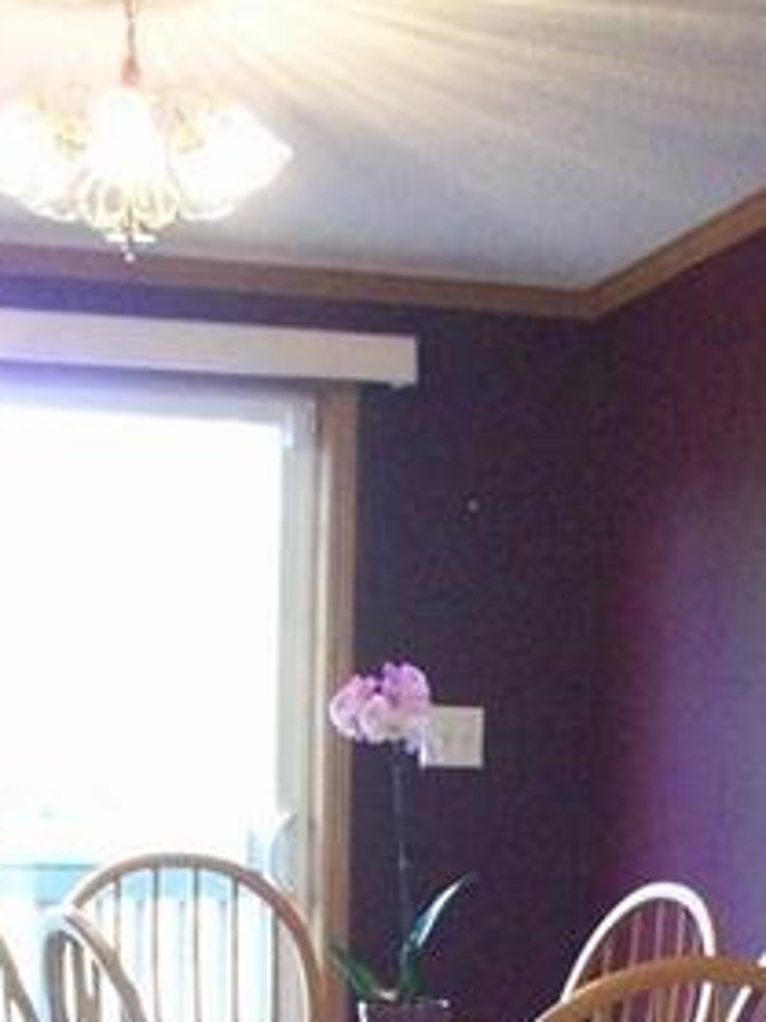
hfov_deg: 14.3
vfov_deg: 18.0
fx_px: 3012
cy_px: 1341
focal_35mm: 102
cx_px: 707
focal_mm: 6.2
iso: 307
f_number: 2.8
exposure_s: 1/45
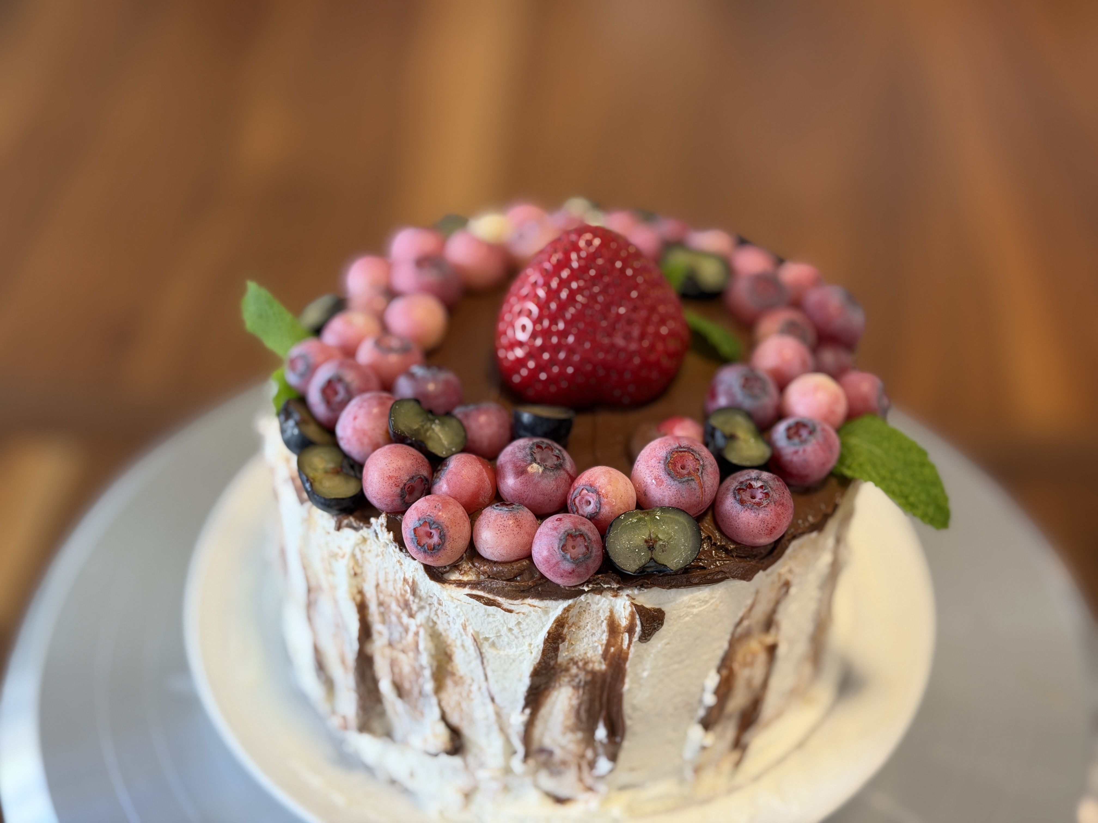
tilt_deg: -39.0
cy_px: 412
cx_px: 549
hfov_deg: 39.7
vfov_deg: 30.3
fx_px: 1523
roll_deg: +0.3
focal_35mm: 48
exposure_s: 1/60
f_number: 1.78
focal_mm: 6.76
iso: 64
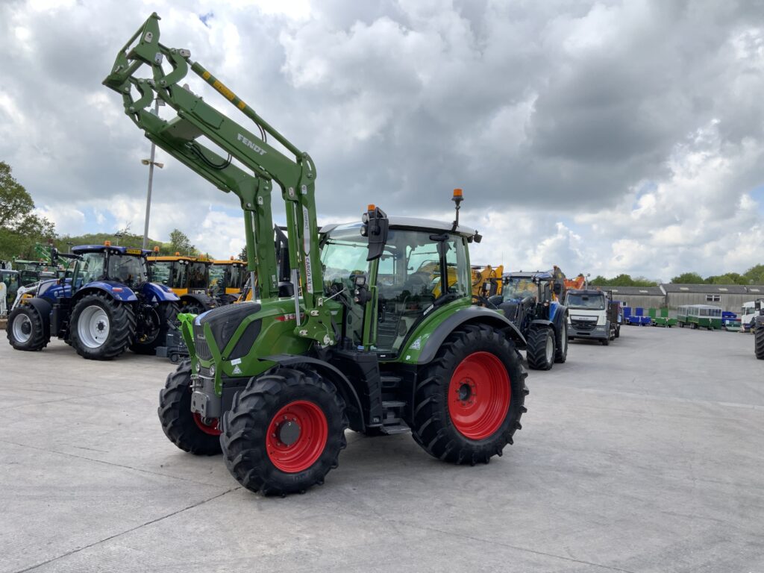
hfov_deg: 61.7
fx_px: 640
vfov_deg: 48.2
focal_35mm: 29
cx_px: 382
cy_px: 286
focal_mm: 3
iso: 16
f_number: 1.8
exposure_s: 1/482
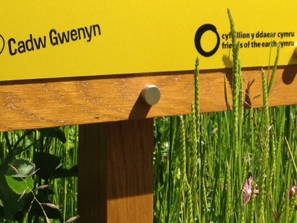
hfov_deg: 15.9
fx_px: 1063
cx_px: 204
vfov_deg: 11.8
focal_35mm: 124
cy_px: 19
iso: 50
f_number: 2.4
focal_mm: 4.28
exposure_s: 1/1004
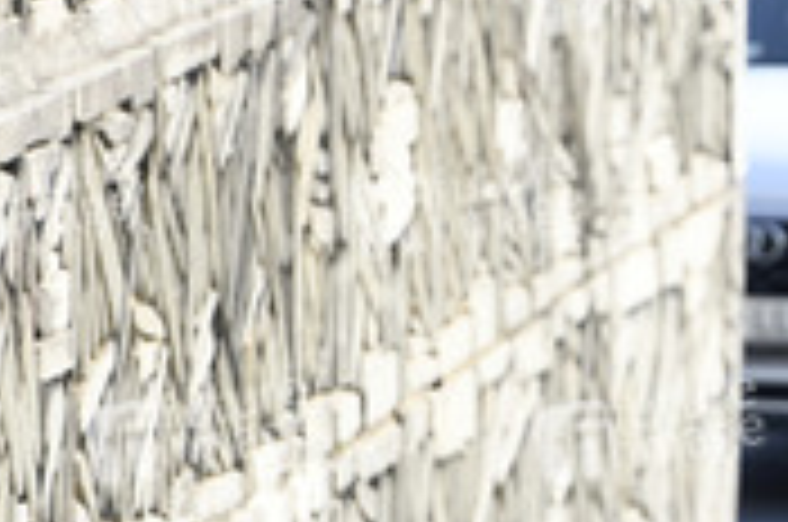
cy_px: 320
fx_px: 11274
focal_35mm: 516
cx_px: 979
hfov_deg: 4.0
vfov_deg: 2.7
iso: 250
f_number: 3.2
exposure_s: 1/1000
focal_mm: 200
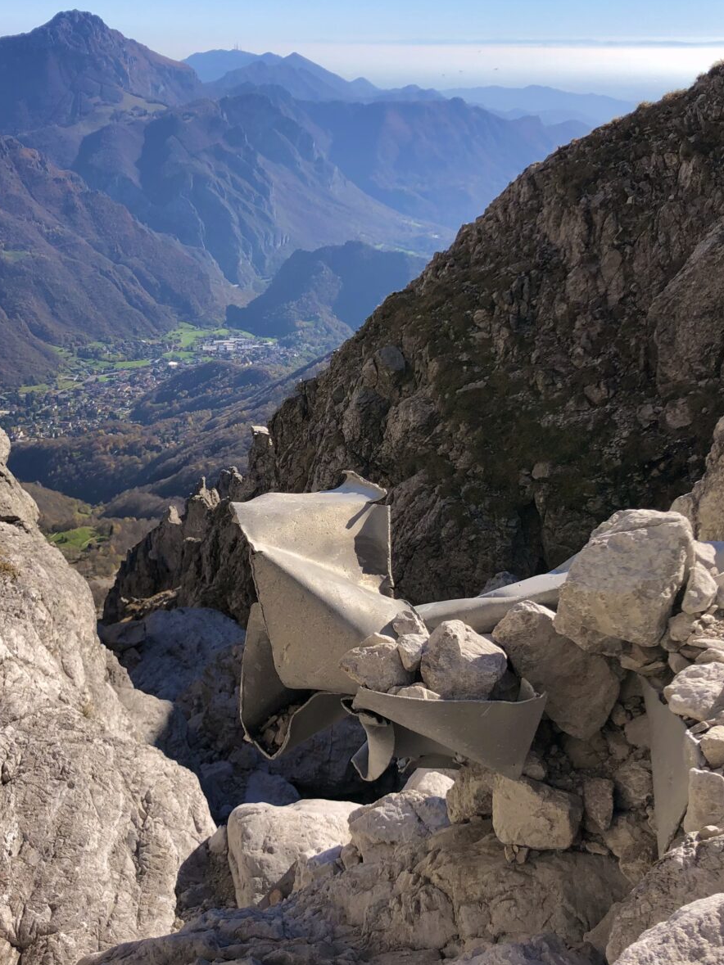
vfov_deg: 49.0
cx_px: 307
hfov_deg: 37.6
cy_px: 482
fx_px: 1060
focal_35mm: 38
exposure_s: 1/1656
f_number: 1.8
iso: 20
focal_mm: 3.99
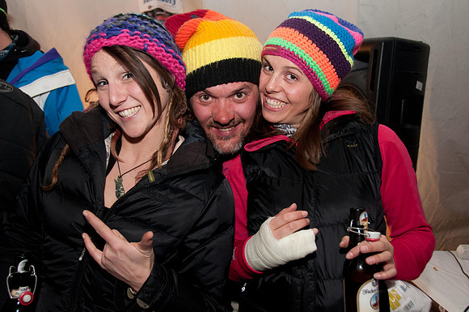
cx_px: 234
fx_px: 468
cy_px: 156
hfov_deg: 53.2
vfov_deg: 36.8
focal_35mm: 36
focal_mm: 24
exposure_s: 1/50
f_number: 3.8
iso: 800
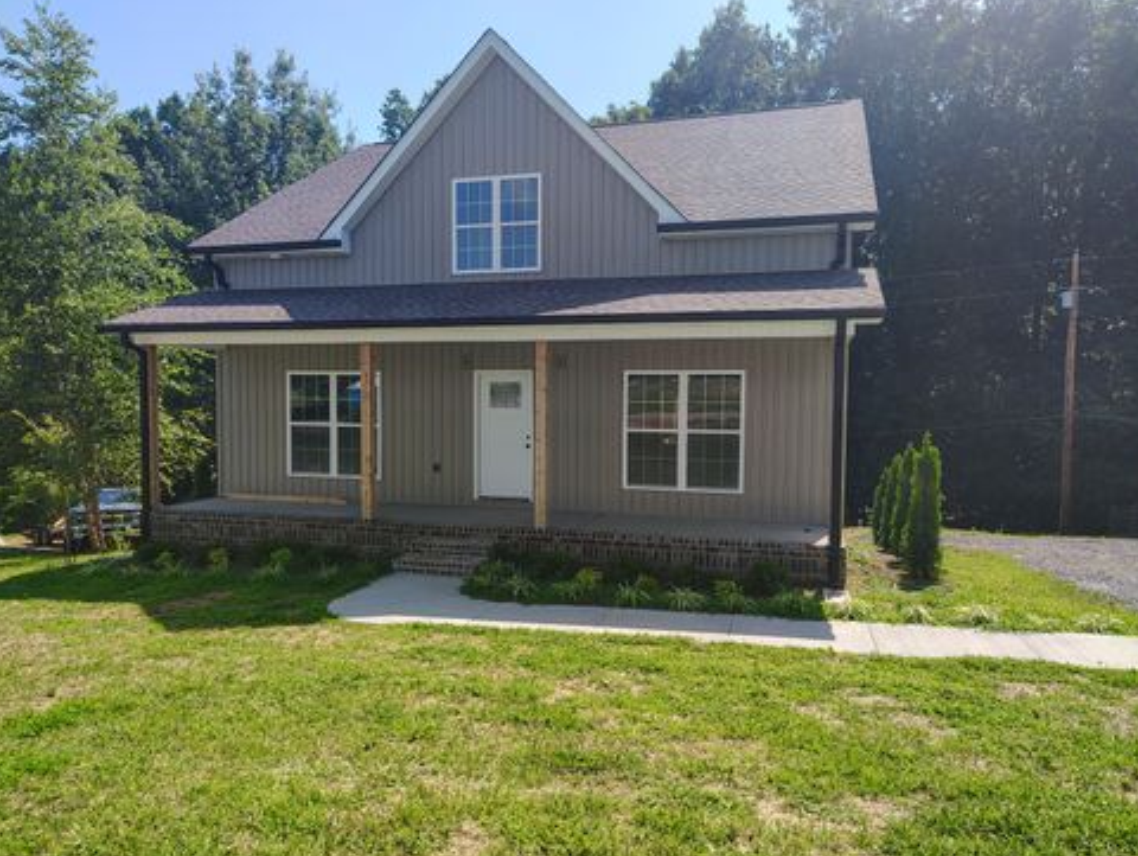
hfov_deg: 69.3
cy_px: 439
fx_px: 823
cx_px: 578
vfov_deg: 55.0
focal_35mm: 25
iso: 100
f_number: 1.8
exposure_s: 1/731
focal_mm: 5.56
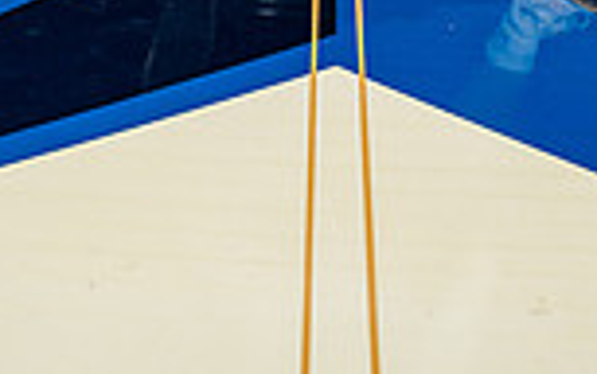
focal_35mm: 72
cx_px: 332
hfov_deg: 28.5
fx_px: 1173
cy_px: -483
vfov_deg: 13.8
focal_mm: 24
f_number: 5.6
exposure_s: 1/250
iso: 640
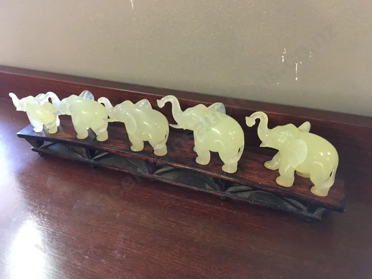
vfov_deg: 48.2
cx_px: 186
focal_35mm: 29
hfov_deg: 61.7
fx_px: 312
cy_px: 140
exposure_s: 1/10
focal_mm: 4.15
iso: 80
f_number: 2.2
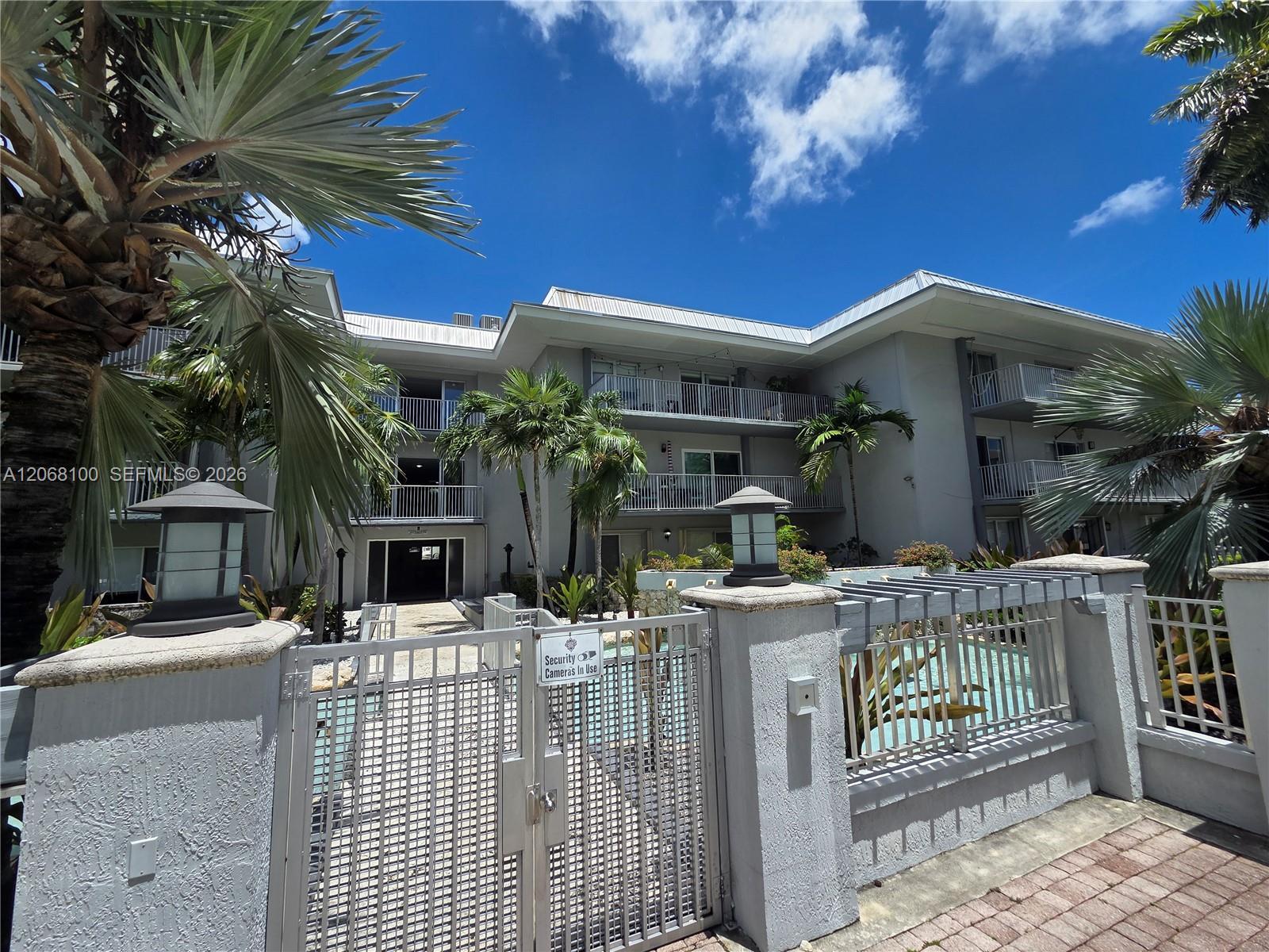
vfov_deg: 89.9
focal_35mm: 13
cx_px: 634
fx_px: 477
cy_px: 476
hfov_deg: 106.2
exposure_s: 1/2497
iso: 50
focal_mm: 2.2
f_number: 2.2
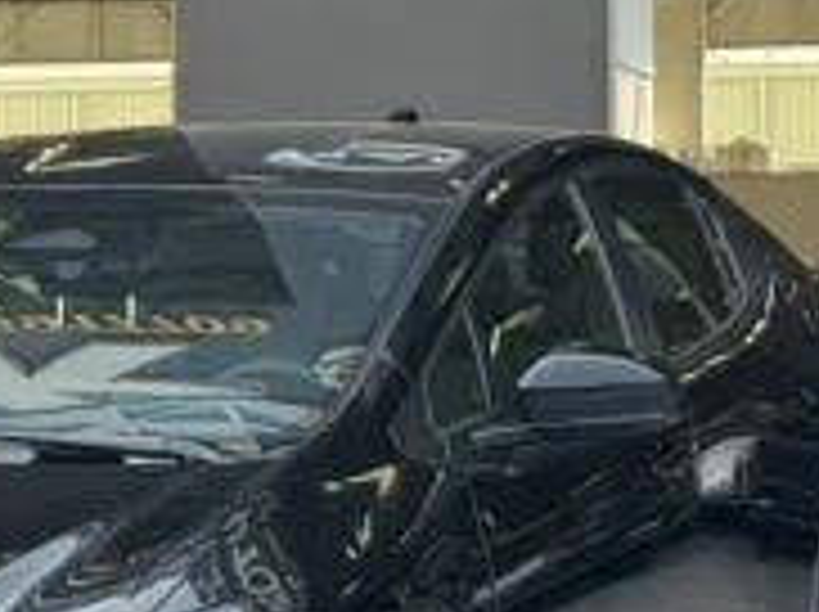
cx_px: 45
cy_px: 382
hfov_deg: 11.6
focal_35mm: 169
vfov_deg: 8.8
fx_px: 3993
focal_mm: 6.76
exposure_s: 1/433
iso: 64
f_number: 1.78
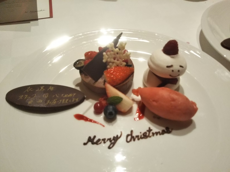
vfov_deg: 46.8
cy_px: 86
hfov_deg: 60.0
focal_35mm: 30
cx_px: 115
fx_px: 199
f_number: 2.2
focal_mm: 4
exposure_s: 1/30
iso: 200
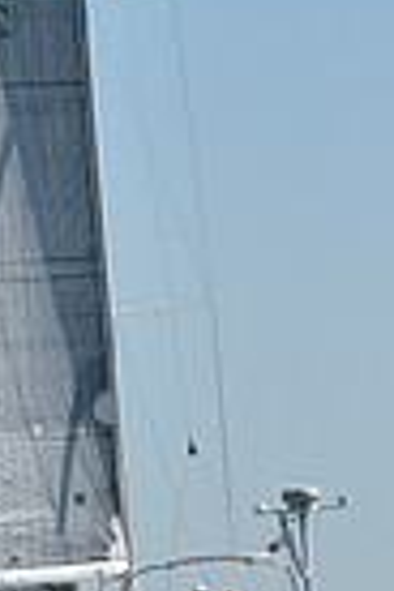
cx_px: -79
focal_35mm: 398
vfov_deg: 5.2
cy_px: 17
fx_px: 6533
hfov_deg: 3.4
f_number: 8
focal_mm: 95
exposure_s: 1/1250
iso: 250
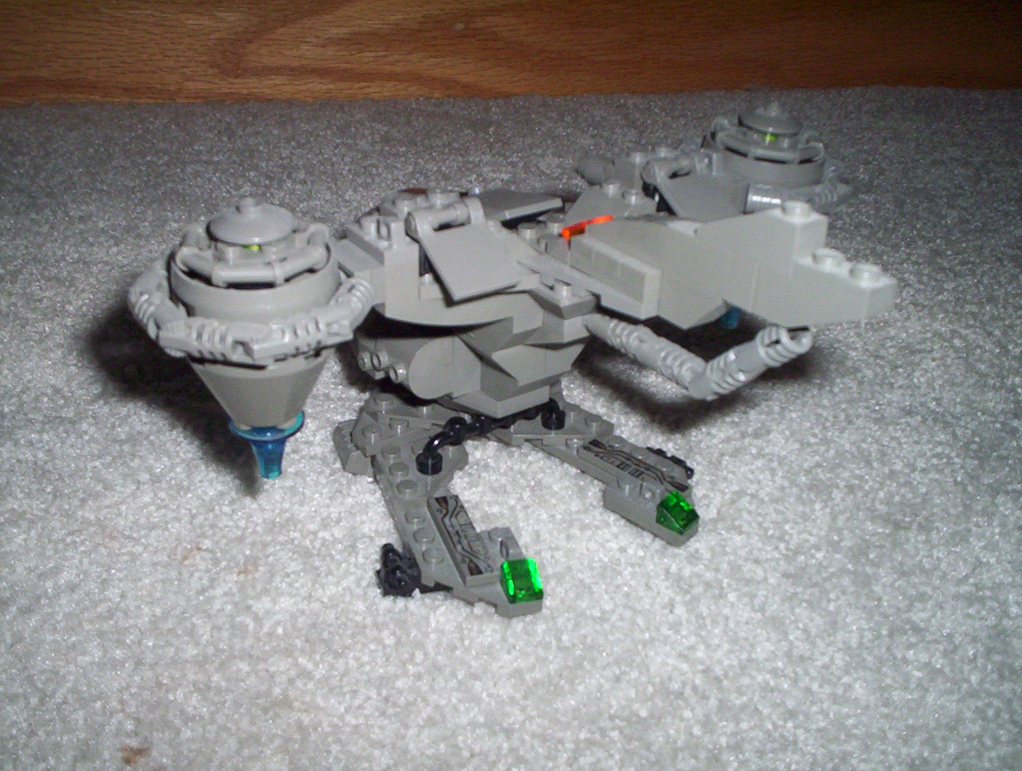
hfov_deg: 48.9
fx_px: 1125
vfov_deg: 37.9
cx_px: 511
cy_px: 386
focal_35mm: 38
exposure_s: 1/60
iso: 140
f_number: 4.5
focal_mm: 4.99
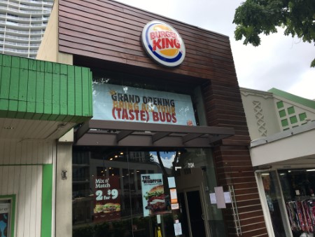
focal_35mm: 29
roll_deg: +5.5
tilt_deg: +14.5
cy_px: 118
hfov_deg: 61.6
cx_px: 158
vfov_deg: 48.3
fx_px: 264
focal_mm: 4.15
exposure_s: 1/732
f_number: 2.2
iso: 25
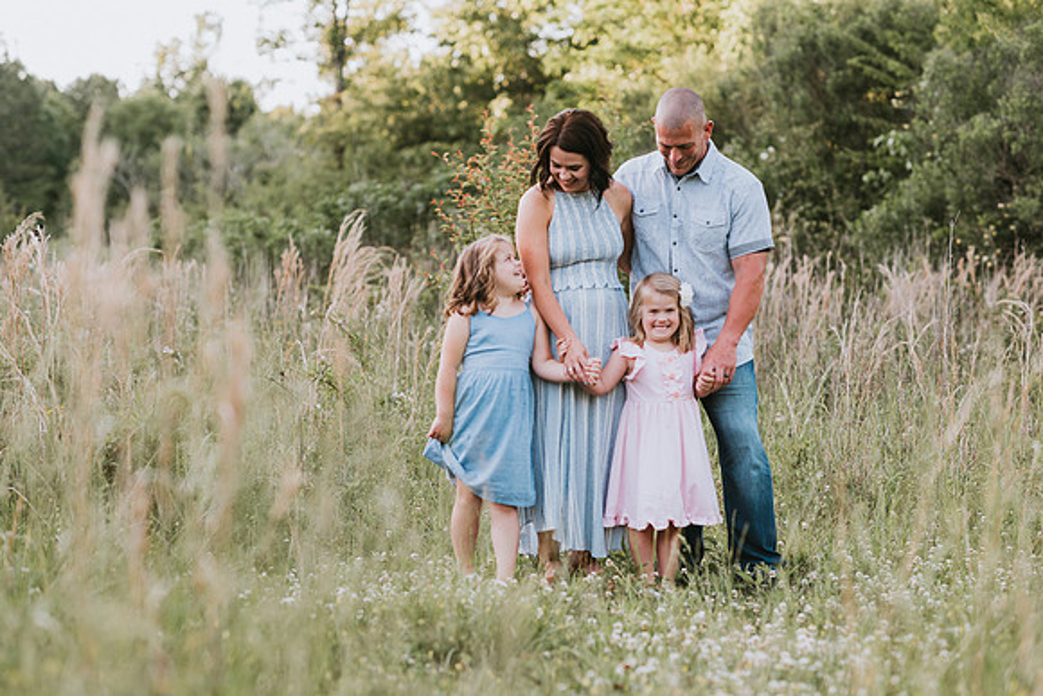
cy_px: 348
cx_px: 522
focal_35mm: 85
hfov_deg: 23.9
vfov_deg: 16.1
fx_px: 2463
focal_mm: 85
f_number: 2.5
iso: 200
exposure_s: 1/320
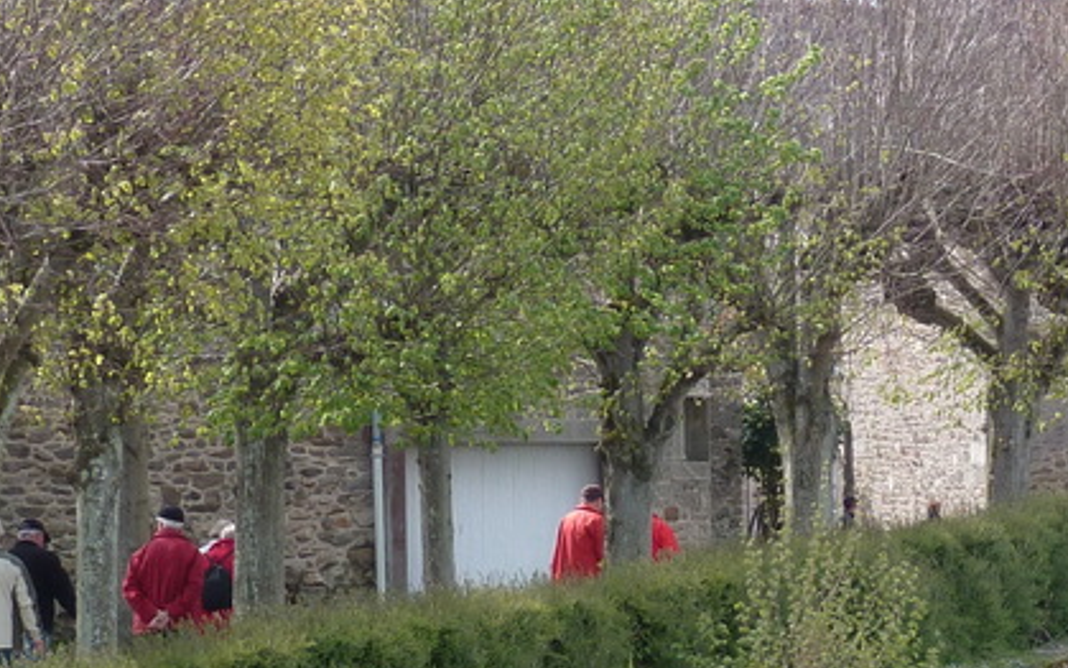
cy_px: 727
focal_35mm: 158
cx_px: 1071
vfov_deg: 8.2
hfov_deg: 13.1
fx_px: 4599
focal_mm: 8.5
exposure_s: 1/200
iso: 80
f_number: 3.8
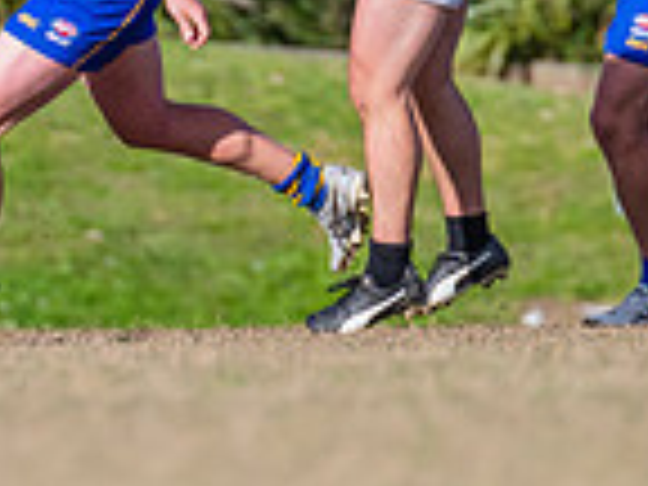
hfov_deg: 1.1
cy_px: -133
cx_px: -244
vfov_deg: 0.8
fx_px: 32965
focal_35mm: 1761
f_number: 7.1
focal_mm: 420
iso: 800
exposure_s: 1/2000
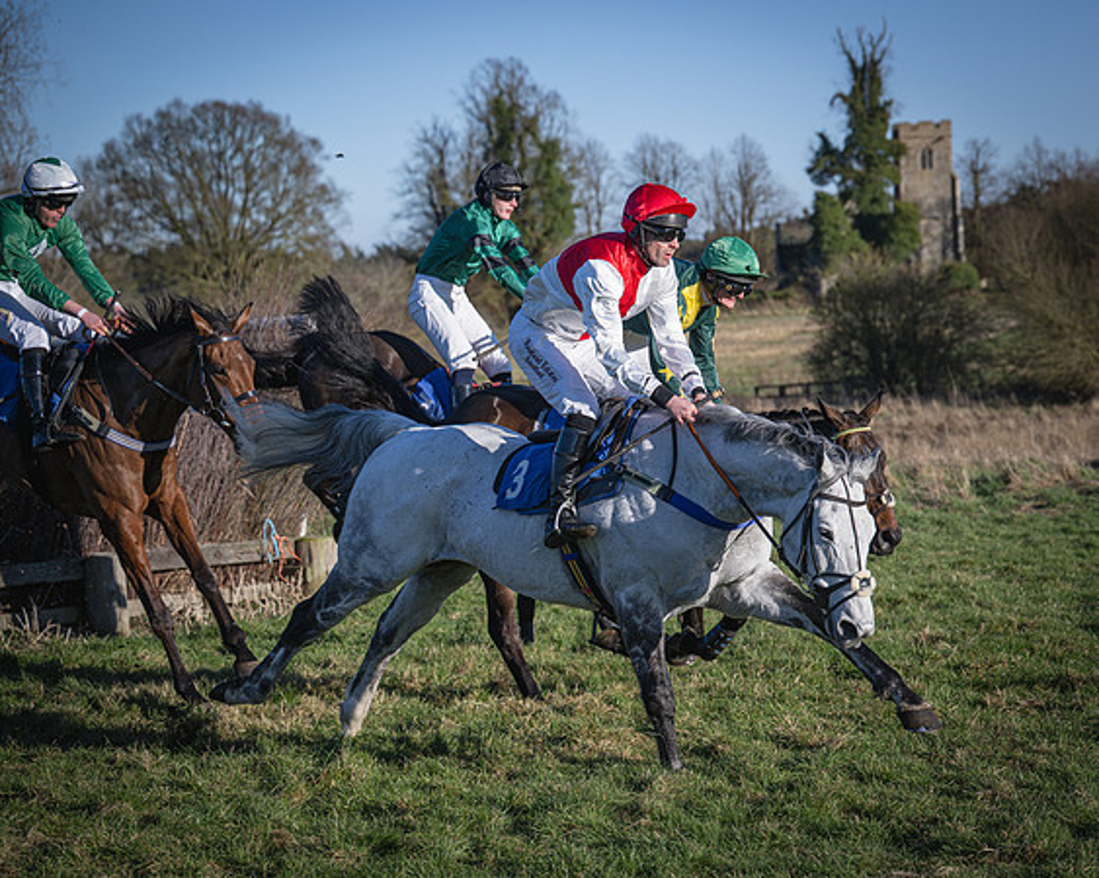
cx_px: 737
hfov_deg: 19.5
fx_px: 3183
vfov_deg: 15.7
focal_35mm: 98
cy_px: 494
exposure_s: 1/2500
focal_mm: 77
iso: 200
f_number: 4
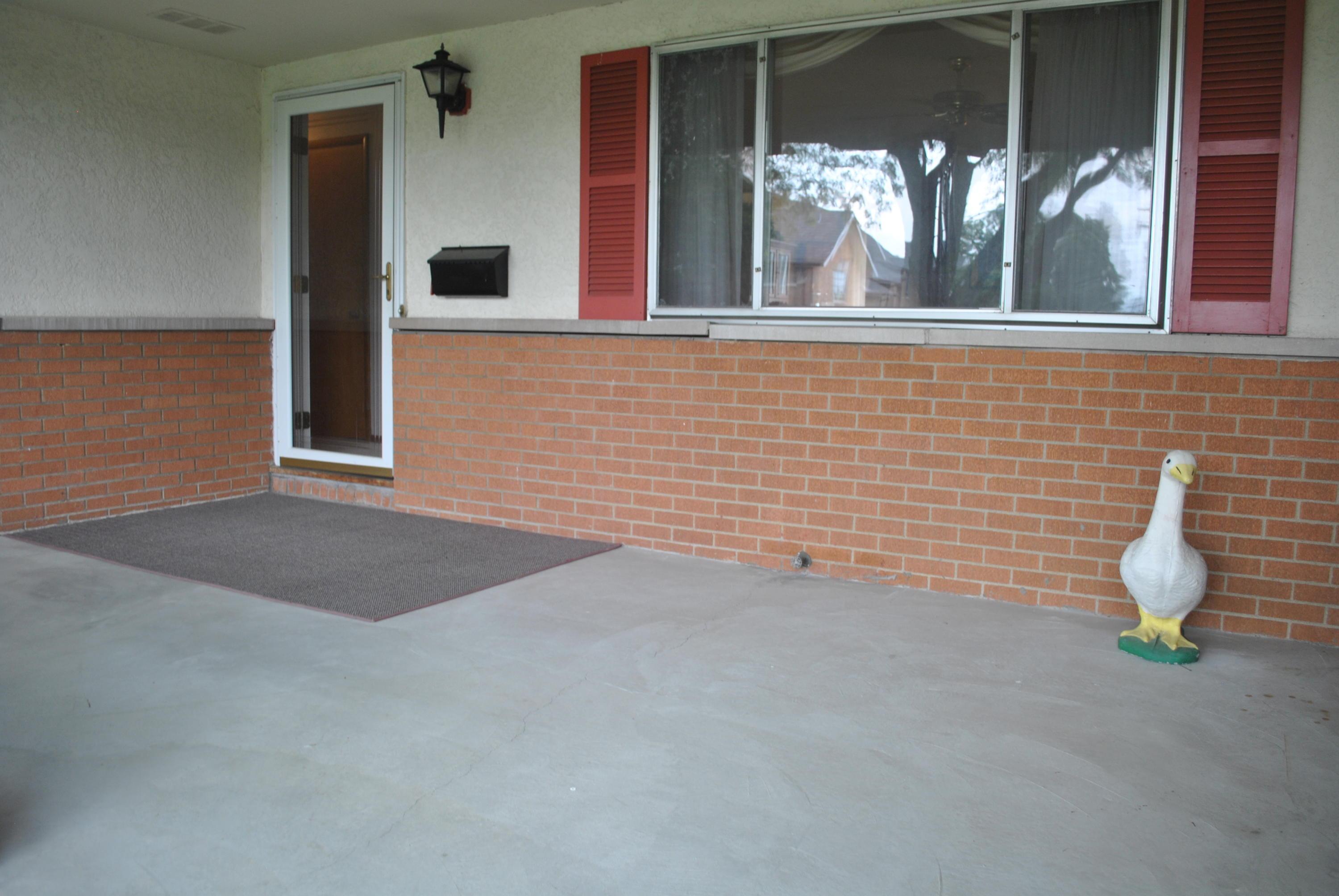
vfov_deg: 48.0
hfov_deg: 67.3
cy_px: 448
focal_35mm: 27
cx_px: 670
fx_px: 1005
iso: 200
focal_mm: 18
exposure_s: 1/50
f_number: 3.5
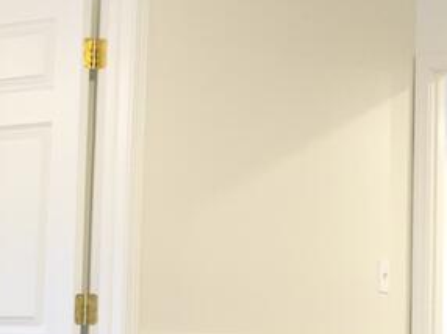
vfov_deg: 13.5
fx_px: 1406
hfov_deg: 17.5
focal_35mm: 109
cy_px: 223
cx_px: 475
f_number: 7.1
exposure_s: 1/30
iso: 7200
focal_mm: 18
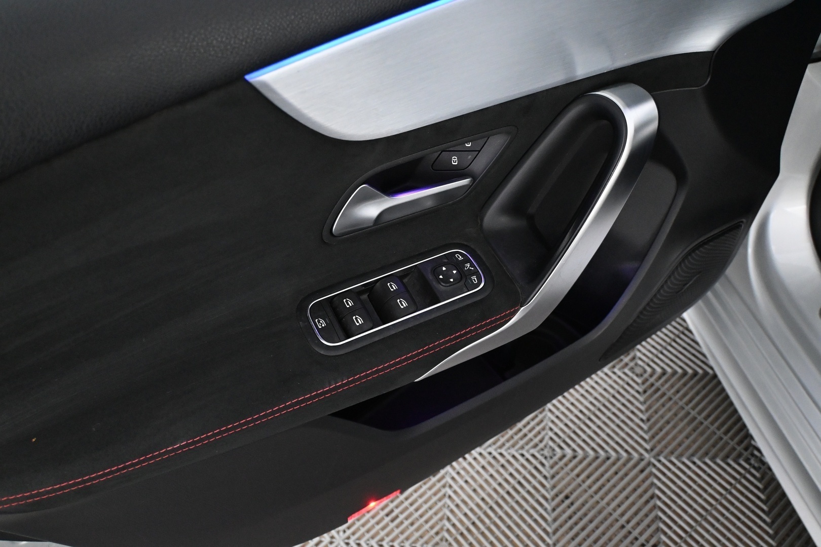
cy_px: 274
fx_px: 701
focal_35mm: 31
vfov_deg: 42.6
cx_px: 410
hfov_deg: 60.7
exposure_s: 1/80
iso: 4000
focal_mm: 20.5
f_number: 4.5
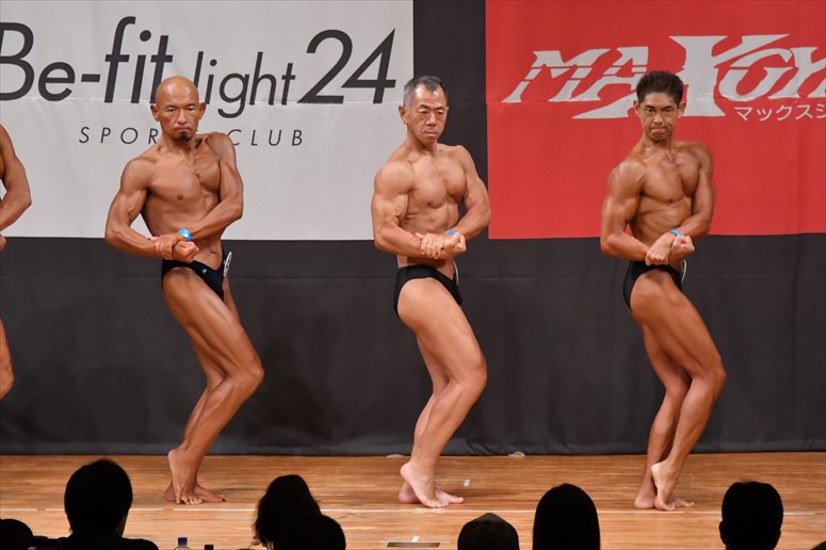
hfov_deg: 7.6
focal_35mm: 270
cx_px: 413
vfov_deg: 5.1
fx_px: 6192
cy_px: 275
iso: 7200
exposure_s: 1/400
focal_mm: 180
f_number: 5.6
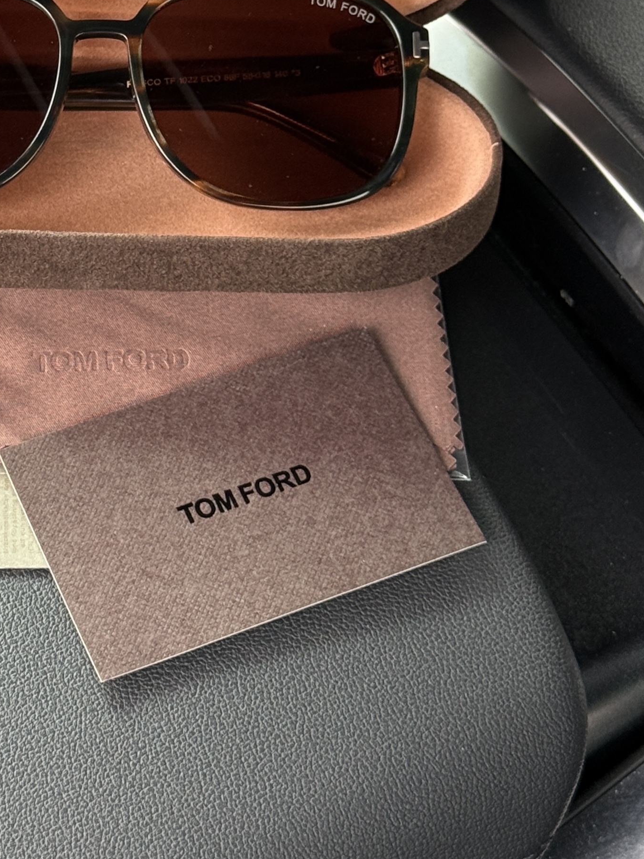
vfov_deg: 19.1
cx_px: 103
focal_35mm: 101
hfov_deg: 14.5
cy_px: 78
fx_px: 2506
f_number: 1.78
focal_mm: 6.76
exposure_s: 1/60
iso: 125
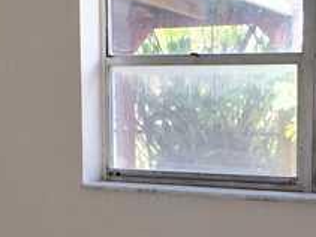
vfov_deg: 13.3
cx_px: 246
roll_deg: +0.3
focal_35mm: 110
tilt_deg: -9.7
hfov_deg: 17.8
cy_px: 234
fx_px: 1004
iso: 32
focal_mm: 4.15
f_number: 2.2
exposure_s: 1/120
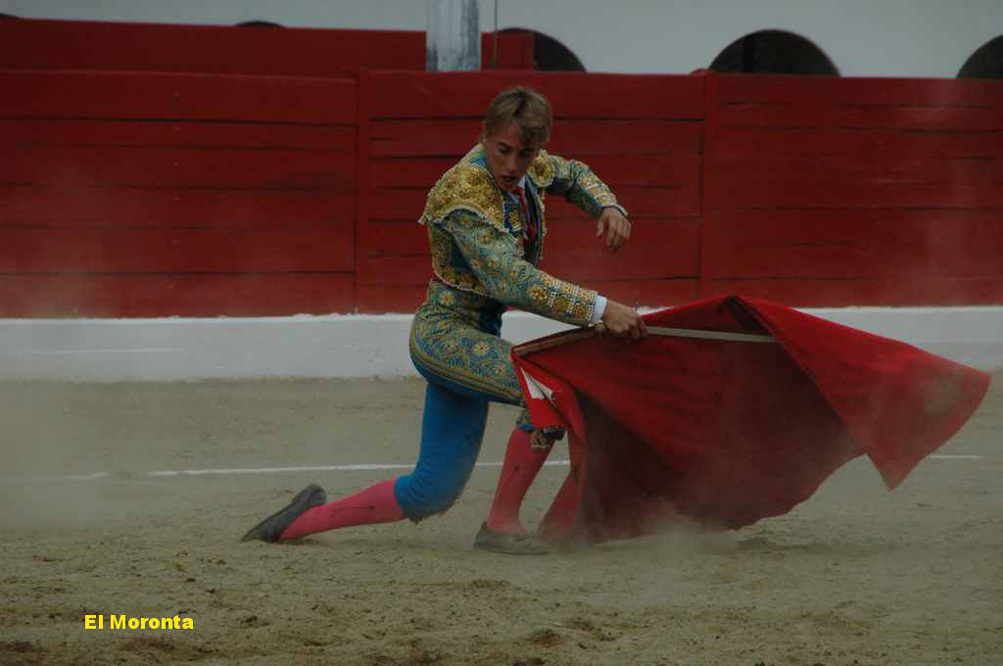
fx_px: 8348
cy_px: 333
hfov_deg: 6.9
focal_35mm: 300
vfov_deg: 4.6
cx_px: 502
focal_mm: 200
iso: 800
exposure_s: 1/1000
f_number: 8
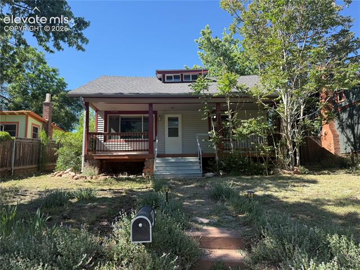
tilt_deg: +8.2
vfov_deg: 56.8
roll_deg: +1.7
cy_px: 135
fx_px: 249
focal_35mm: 24
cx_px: 180
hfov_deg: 71.6
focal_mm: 6.76
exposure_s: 1/1271
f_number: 1.78
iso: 80
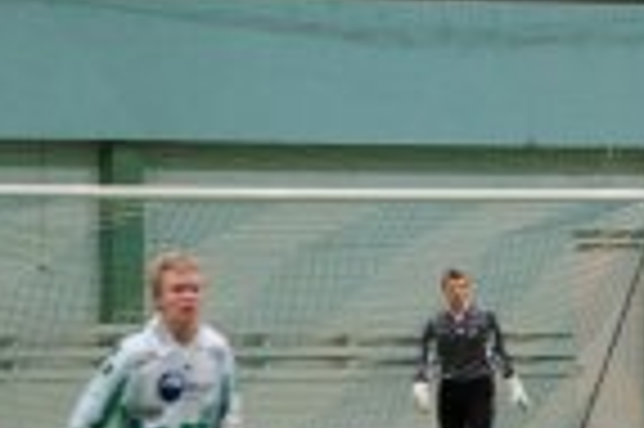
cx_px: 748
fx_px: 7523
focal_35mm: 421
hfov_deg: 4.9
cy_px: 302
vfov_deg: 3.3
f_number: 4.5
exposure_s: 1/30
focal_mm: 80
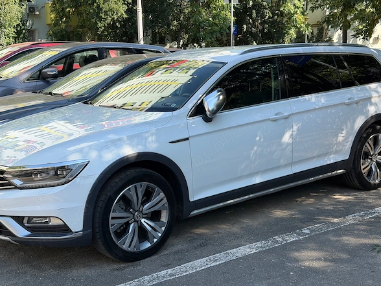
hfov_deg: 38.9
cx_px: 187
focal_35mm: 49
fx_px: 539
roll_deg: +1.2
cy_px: 143
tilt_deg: -9.3
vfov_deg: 29.7
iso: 64
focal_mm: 6.76
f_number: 1.78
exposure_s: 1/1149
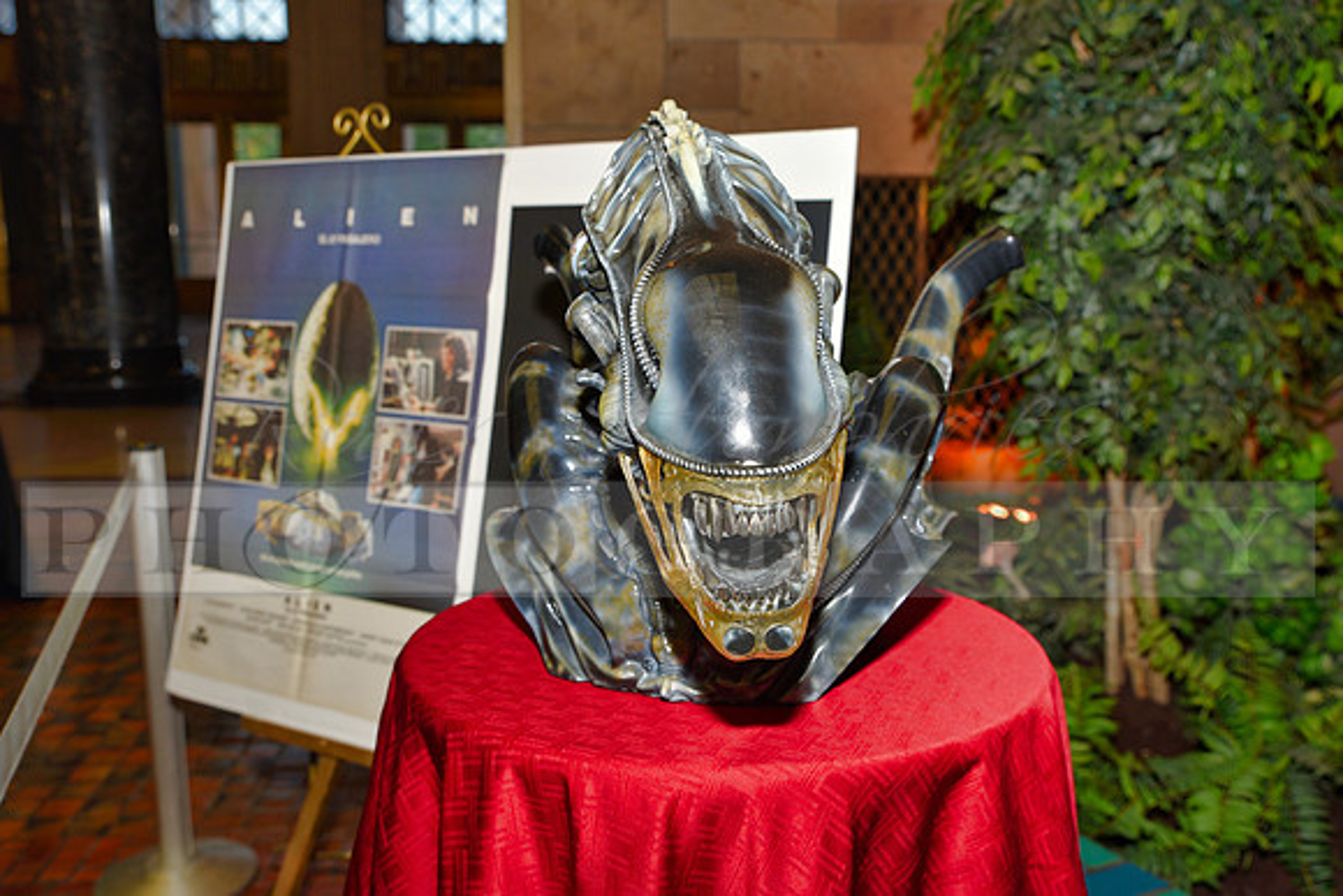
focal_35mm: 36
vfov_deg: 36.9
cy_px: 448
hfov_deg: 53.1
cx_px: 672
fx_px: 1343
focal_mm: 36
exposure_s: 1/60
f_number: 5
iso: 200
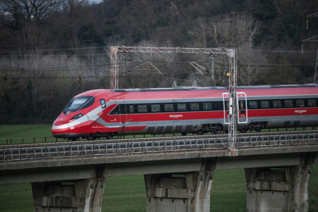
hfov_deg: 5.3
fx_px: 3445
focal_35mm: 390
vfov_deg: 3.5
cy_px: 106
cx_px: 159
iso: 5000
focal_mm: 390
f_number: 5.6
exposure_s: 1/640
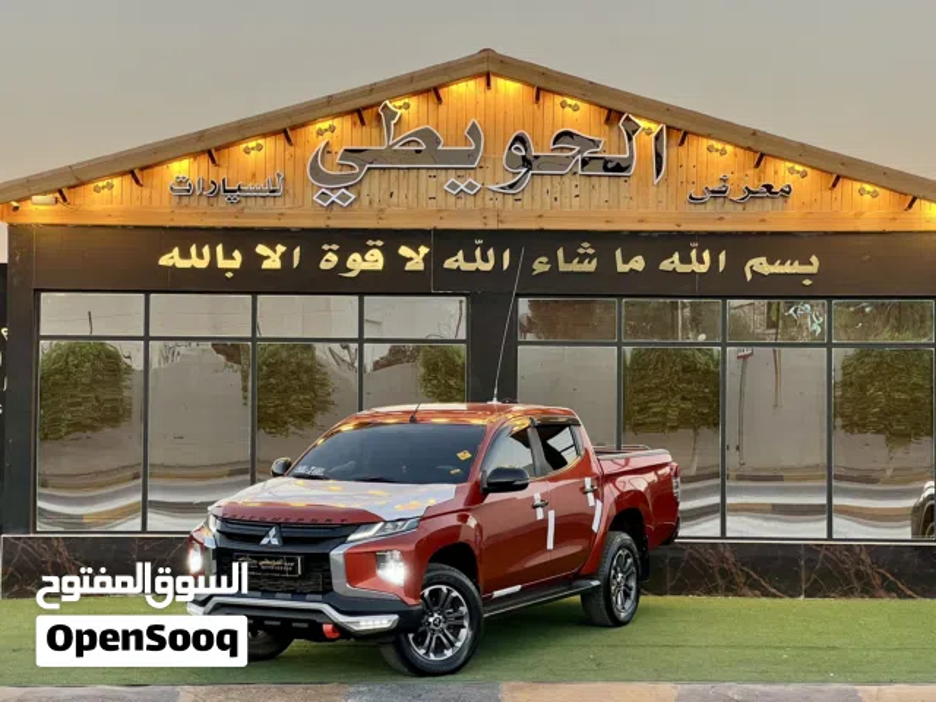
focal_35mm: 77
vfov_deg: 19.1
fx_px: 2082
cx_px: 468
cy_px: 351
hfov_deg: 25.3
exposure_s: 1/99
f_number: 2.8
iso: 100
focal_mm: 9
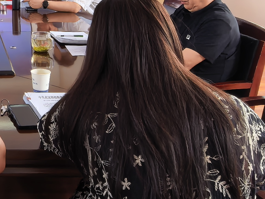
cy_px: -29
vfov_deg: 22.4
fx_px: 467
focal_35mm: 61
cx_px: -53
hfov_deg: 27.8
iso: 100
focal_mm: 1.95
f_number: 2.2
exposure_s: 1/100
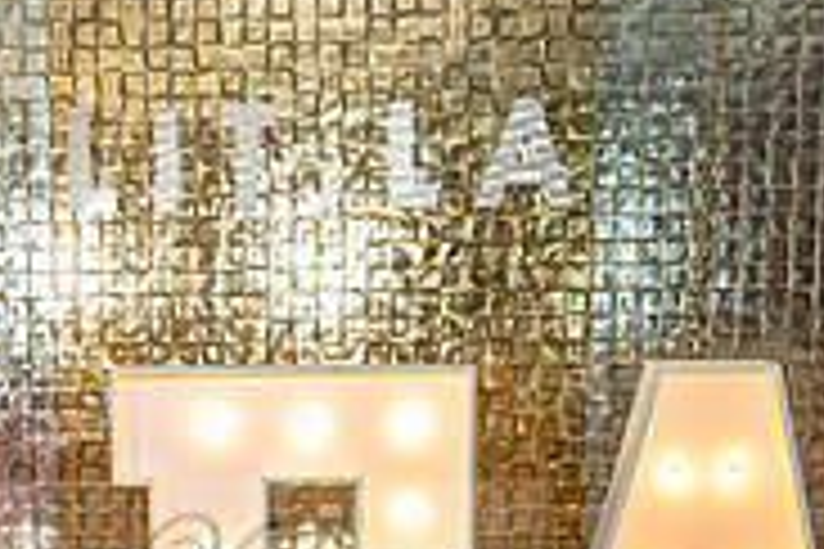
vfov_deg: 17.4
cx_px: 162
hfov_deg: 26.2
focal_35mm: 76
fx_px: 1739
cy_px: 587
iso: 1000
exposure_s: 1/125
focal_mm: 24
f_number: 2.8
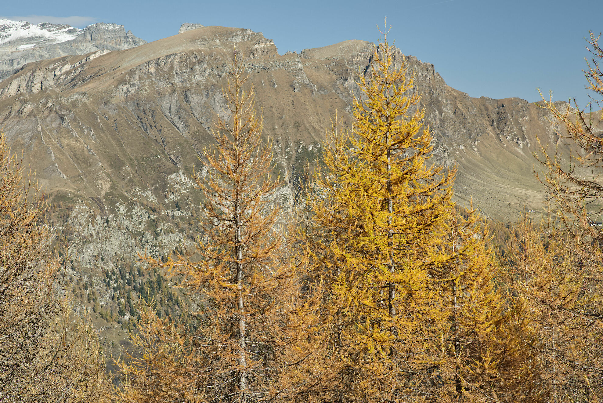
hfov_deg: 23.9
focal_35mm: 85
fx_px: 1425
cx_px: 271
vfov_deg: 16.1
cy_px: 201
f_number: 11
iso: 100
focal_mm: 70
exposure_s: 1/40
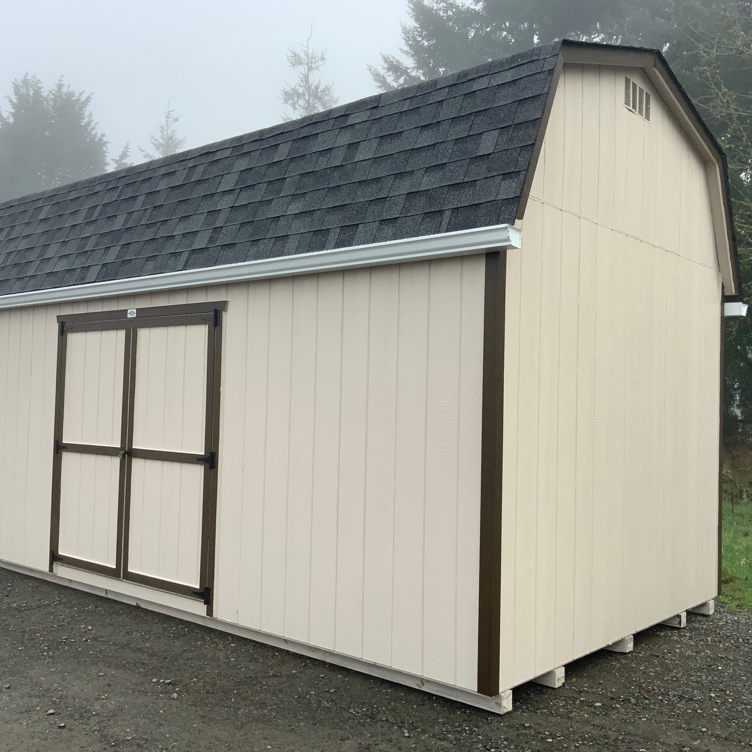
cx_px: 393
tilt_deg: -0.6
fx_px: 860
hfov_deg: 47.2
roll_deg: +0.0
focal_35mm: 35
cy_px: 380
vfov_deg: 47.2
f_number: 1.8
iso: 16
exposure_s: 1/613
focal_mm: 3
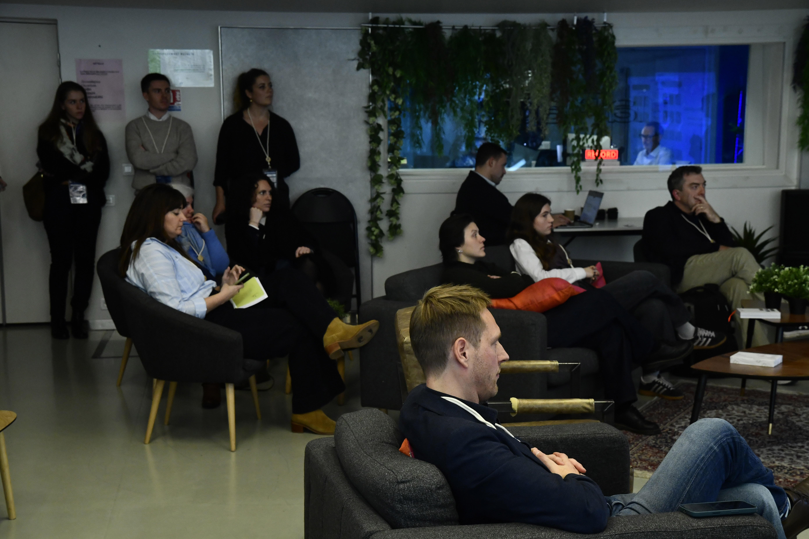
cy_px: 270
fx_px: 1281
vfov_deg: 23.8
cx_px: 404
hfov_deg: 35.1
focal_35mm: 57
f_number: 5.6
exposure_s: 1/80
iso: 1600
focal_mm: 38
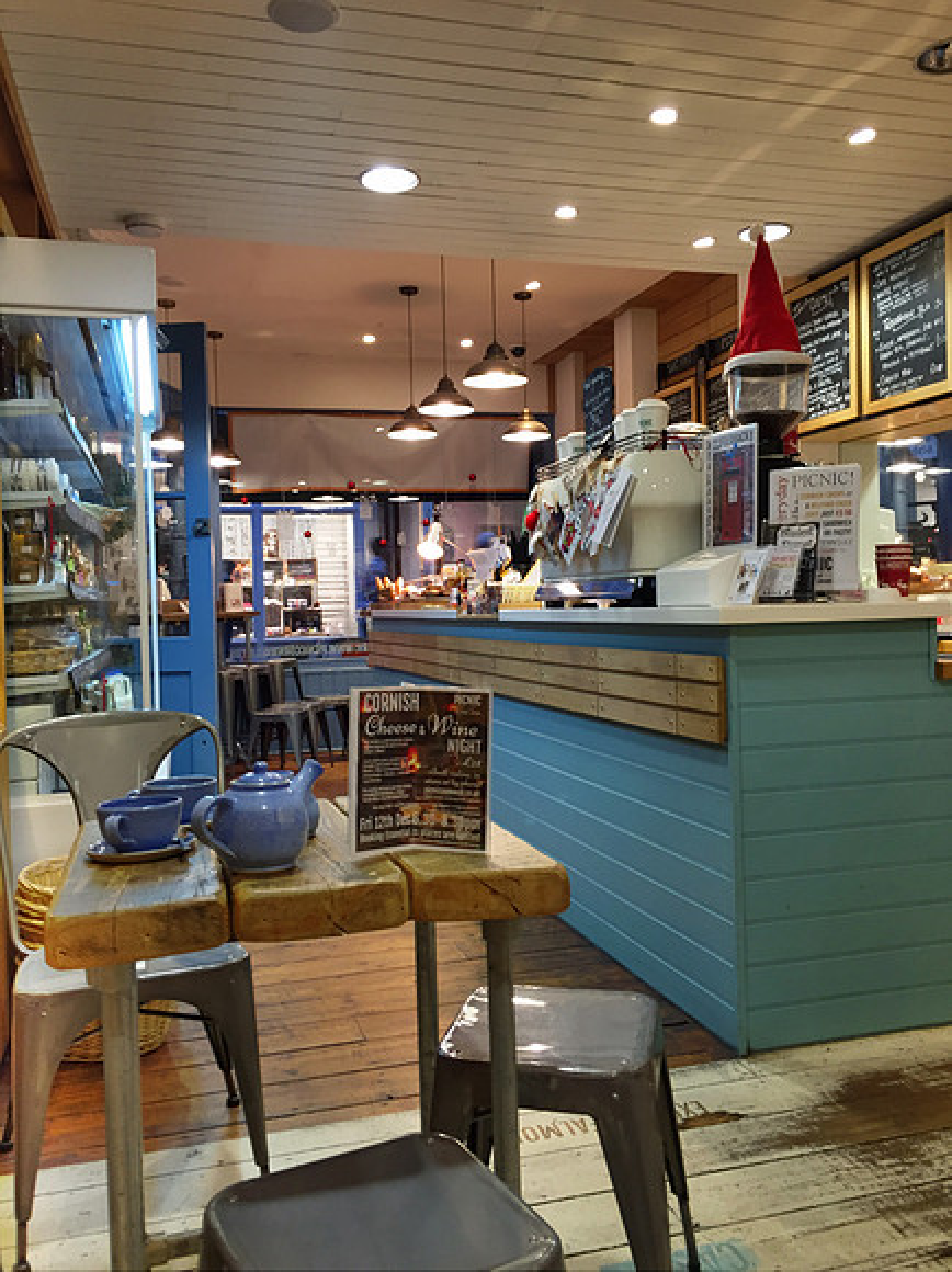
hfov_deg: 48.2
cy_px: 636
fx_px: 1065
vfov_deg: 61.7
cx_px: 476
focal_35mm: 29
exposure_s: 1/33
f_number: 2.2
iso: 32
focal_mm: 4.15
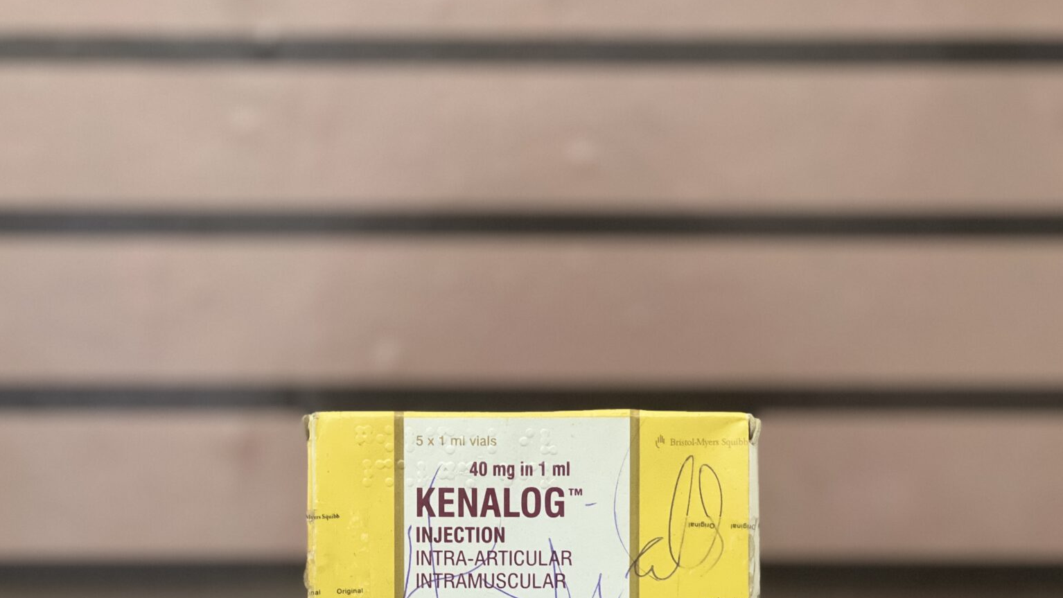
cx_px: 532
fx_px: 2368
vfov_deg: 14.4
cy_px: 359
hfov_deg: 25.3
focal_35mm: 84
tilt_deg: +0.5
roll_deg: +0.2
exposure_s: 1/33
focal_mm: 9
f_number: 2.8
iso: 400
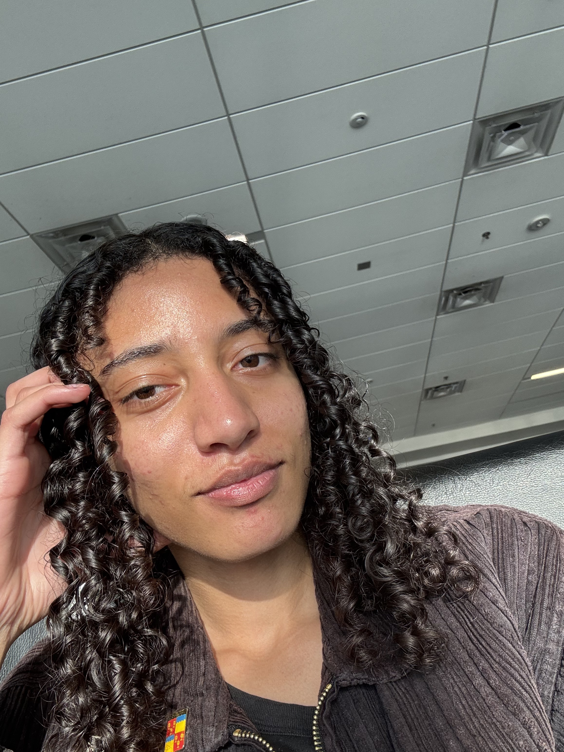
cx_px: 282
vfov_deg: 60.0
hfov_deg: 46.8
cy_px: 376
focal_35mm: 30
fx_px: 652
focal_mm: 2.69
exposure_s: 1/60
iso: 100
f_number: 1.9
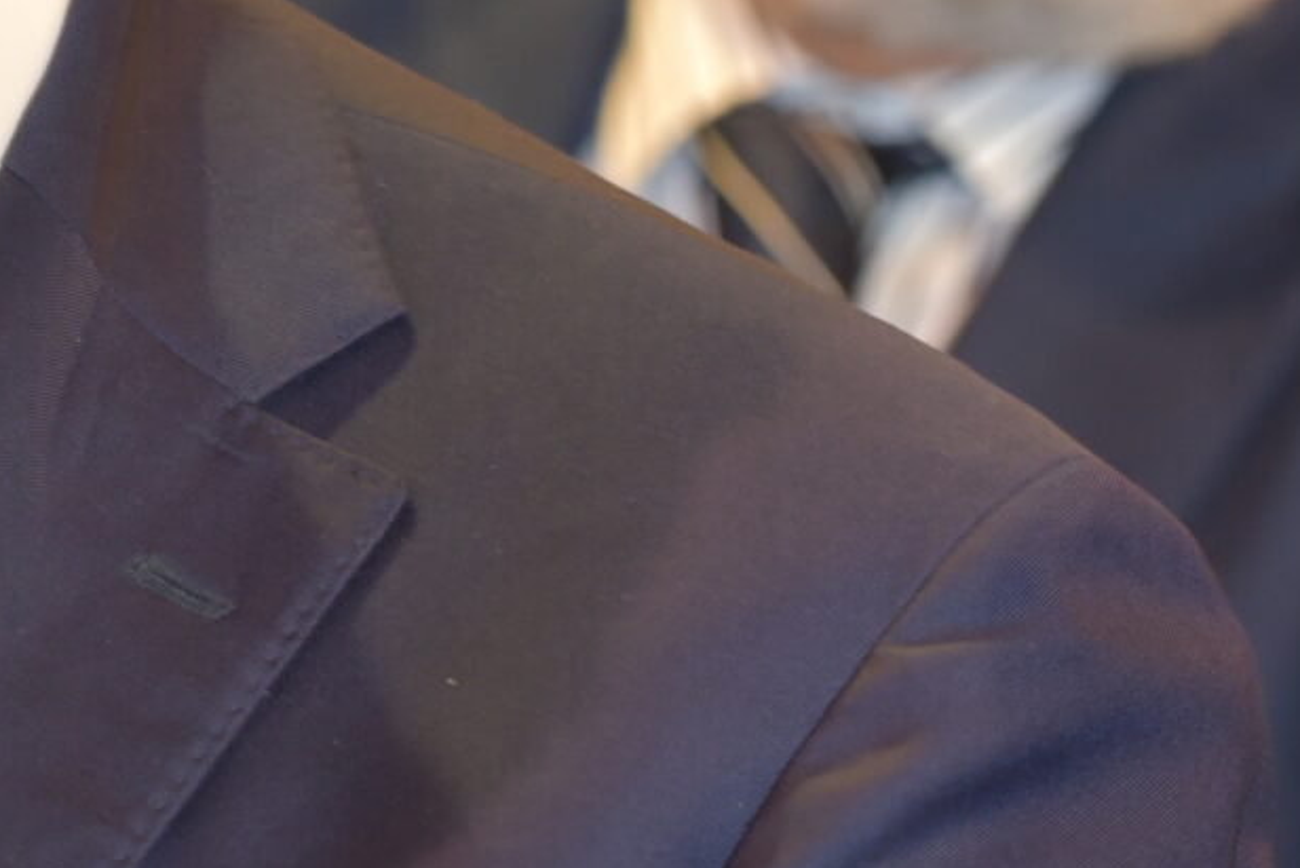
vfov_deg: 2.8
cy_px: -343
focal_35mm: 482
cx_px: -595
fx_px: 17409
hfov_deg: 4.3
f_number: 4.5
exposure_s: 1/80
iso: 800
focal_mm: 116
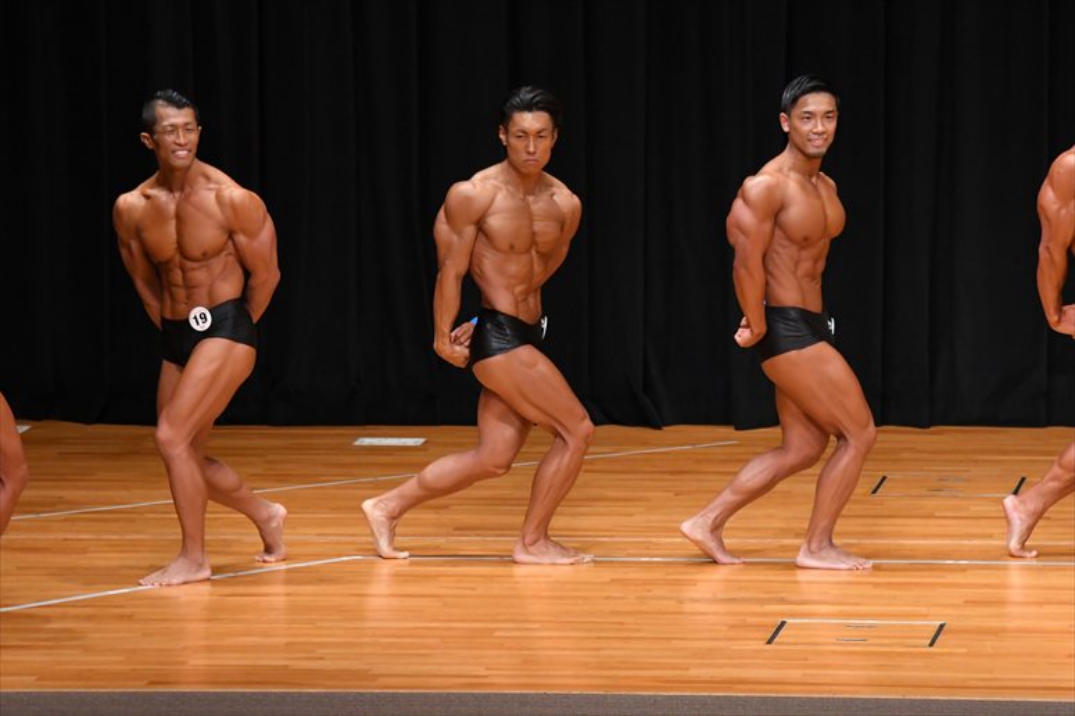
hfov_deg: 8.6
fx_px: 7163
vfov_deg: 5.7
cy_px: 358
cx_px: 538
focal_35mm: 240
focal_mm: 160
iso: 4000
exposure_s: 1/400
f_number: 5.6
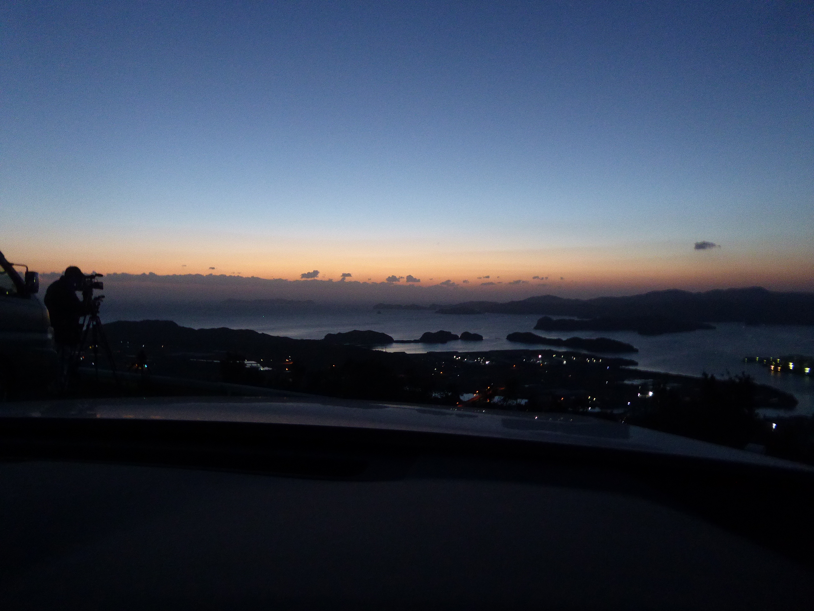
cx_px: 407
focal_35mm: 25
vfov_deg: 54.9
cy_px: 306
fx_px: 588
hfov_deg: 69.4
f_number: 3.3
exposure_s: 1/4
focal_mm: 4.3
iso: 640
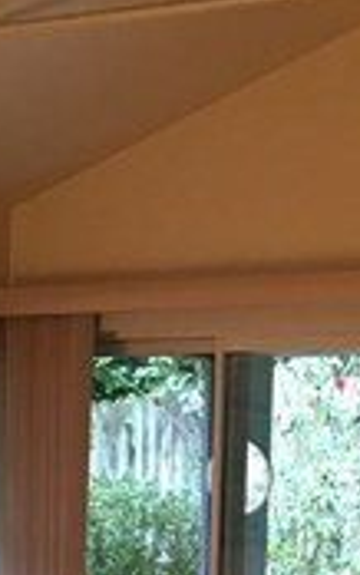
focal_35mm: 113
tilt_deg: -9.2
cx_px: 264
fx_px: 1771
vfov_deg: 16.6
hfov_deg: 11.6
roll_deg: -2.7
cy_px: 886
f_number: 2.2
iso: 80
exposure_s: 1/15
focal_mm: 4.15
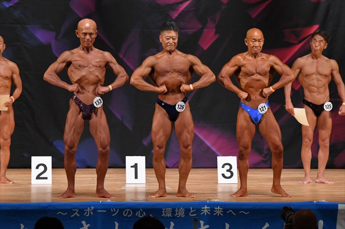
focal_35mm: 217
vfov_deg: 6.3
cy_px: 114
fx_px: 2079
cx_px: 172
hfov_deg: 9.5
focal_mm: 145
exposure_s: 1/400
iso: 4000
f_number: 5.6
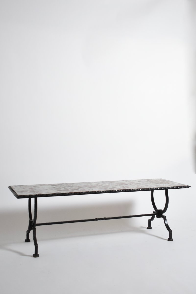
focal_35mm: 34
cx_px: 98
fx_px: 282
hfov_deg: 38.4
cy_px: 147
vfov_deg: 55.1
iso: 800
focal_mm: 23
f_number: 3.8
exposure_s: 1/13
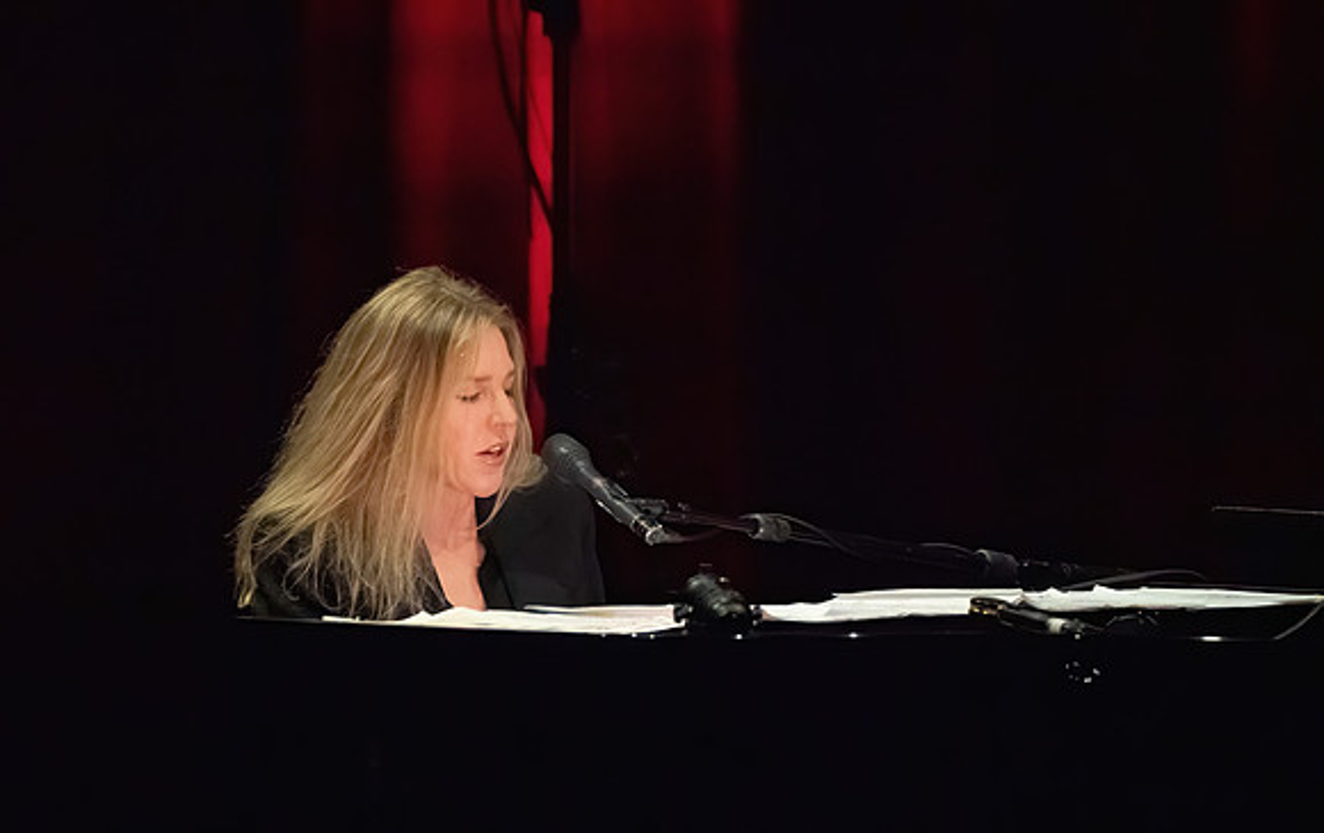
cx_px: 452
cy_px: 422
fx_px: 19367
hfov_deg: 3.9
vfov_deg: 2.5
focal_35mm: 536
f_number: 9
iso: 25600
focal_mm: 400
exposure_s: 1/320
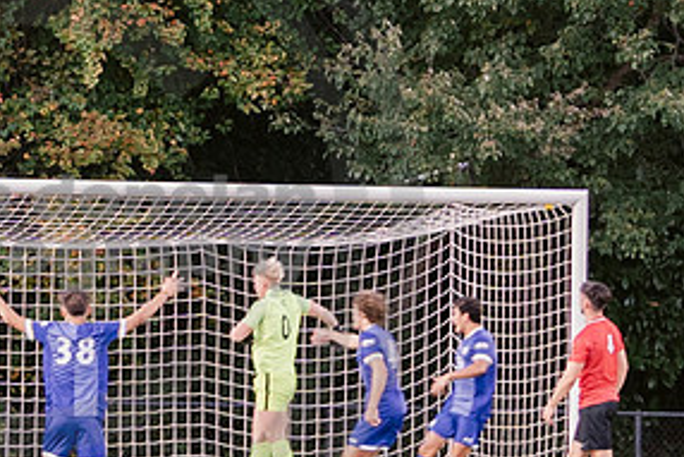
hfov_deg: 3.5
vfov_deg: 2.3
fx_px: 11253
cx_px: -9
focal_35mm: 592
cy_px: -8
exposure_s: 1/125
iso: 640
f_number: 3.2
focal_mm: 90
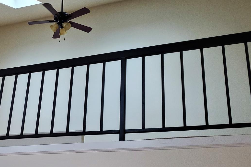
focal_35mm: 54
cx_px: 38
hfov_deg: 35.3
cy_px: 97
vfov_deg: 25.0
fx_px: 376
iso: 250
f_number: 1.5
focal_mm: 4.3
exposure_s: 1/40
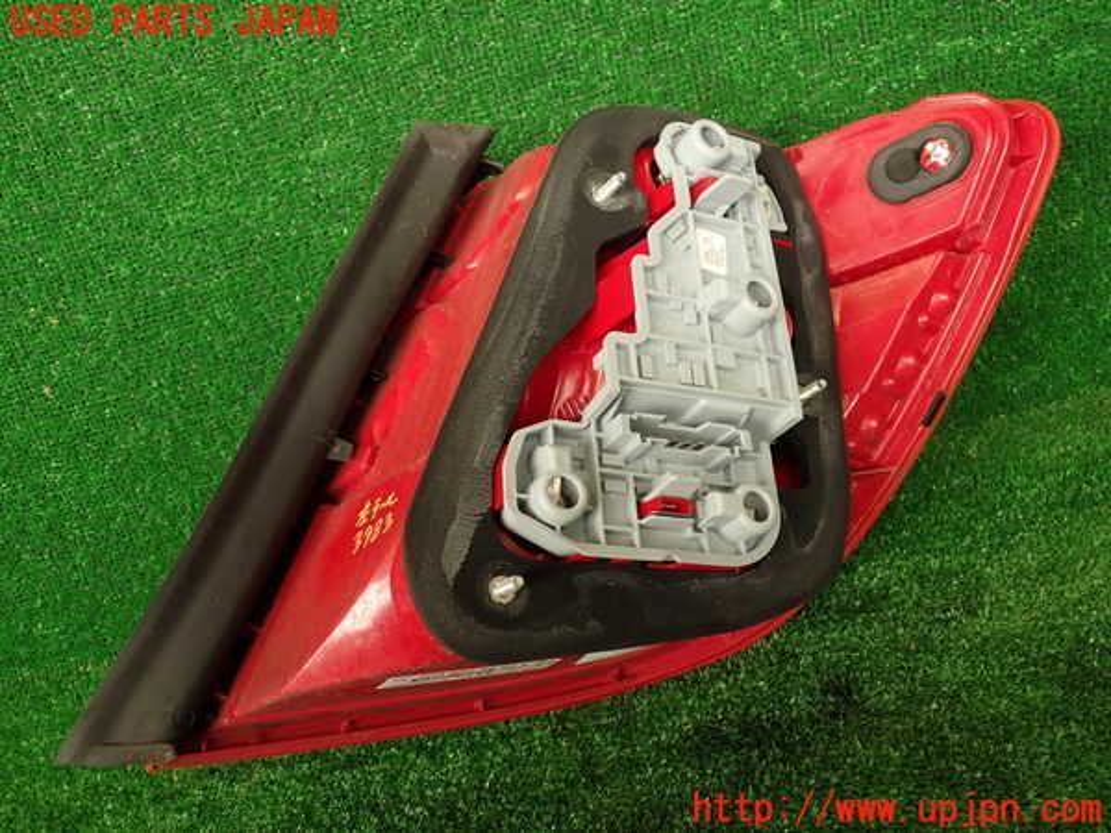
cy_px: 416
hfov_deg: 56.8
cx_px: 556
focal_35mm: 32
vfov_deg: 44.2
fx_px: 1027
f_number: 2.4
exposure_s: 1/60
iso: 125
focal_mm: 5.79
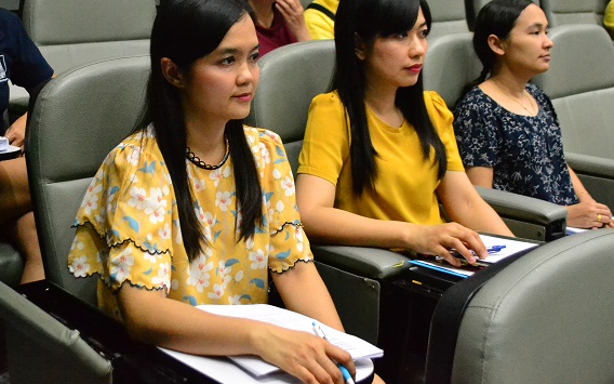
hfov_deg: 36.2
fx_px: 937
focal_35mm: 56
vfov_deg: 22.9
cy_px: 101
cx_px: 257
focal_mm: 26
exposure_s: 1/60
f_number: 4.2
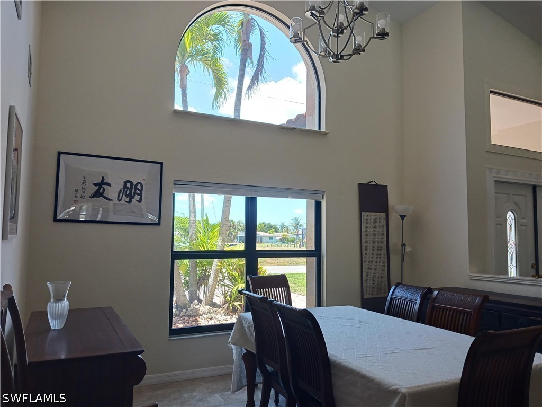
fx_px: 423
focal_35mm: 27
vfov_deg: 51.4
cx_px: 271
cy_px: 204
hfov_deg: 65.3
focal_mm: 4
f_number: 1.8
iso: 50
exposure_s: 1/60
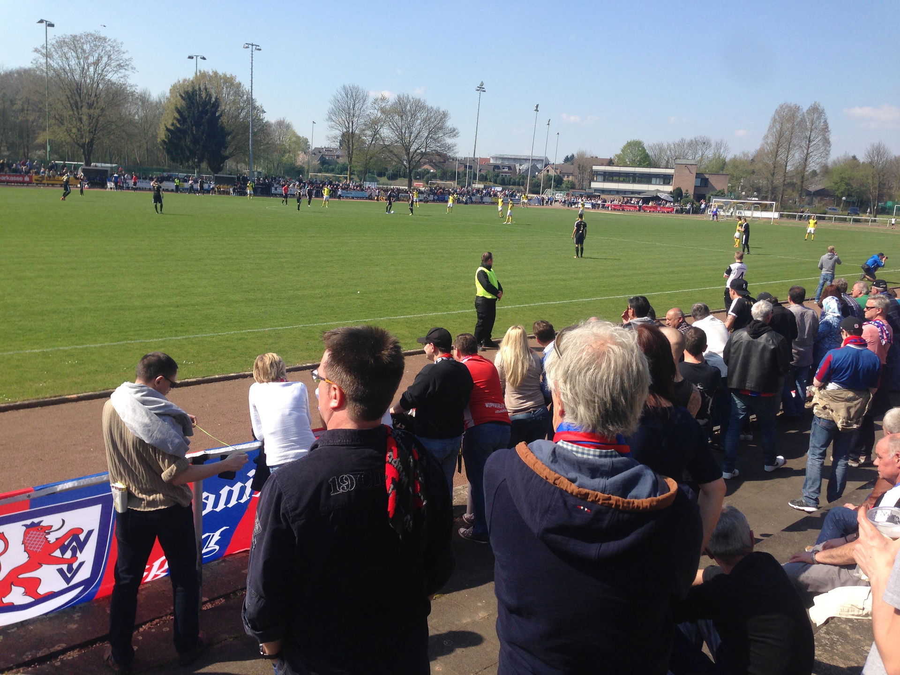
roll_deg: -4.3
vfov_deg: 42.9
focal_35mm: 33
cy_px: 338
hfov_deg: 55.4
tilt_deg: -11.4
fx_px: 858
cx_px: 450
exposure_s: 1/1355
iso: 50
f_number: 2.4
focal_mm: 4.12
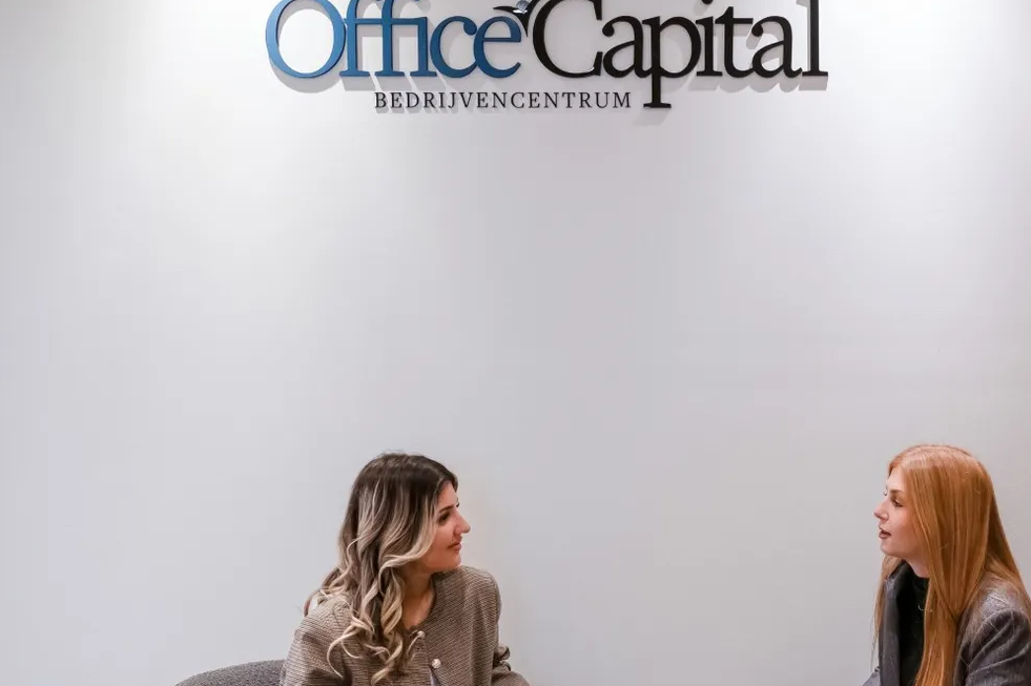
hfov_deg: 31.7
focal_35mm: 62
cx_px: 788
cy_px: 504
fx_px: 1775
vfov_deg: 21.7
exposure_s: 1/60
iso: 2000
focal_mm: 38
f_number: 7.1
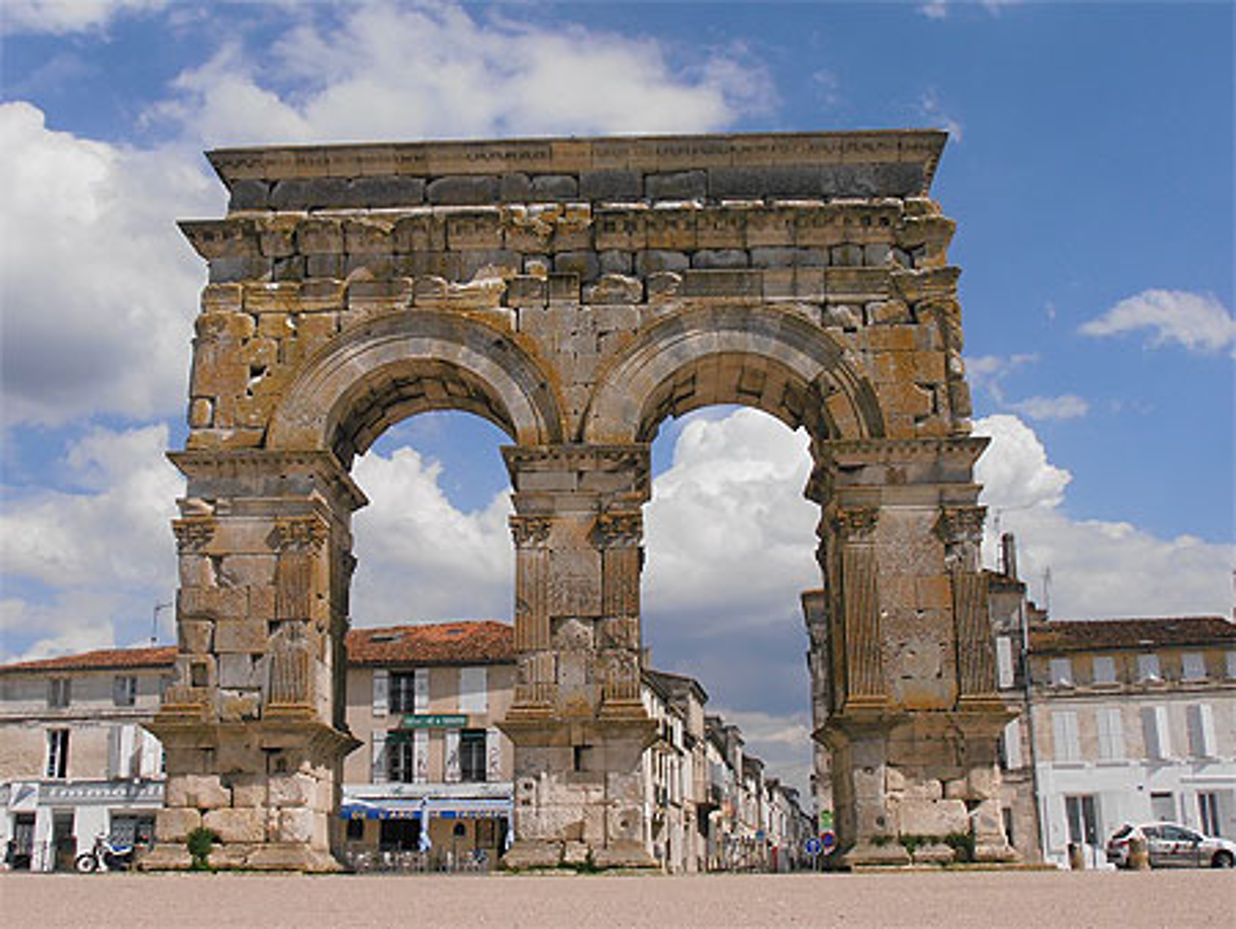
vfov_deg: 32.9
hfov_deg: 42.9
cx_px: 618
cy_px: 464
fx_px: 1572
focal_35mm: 44
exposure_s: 1/2000
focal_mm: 7.87
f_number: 4.2
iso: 80
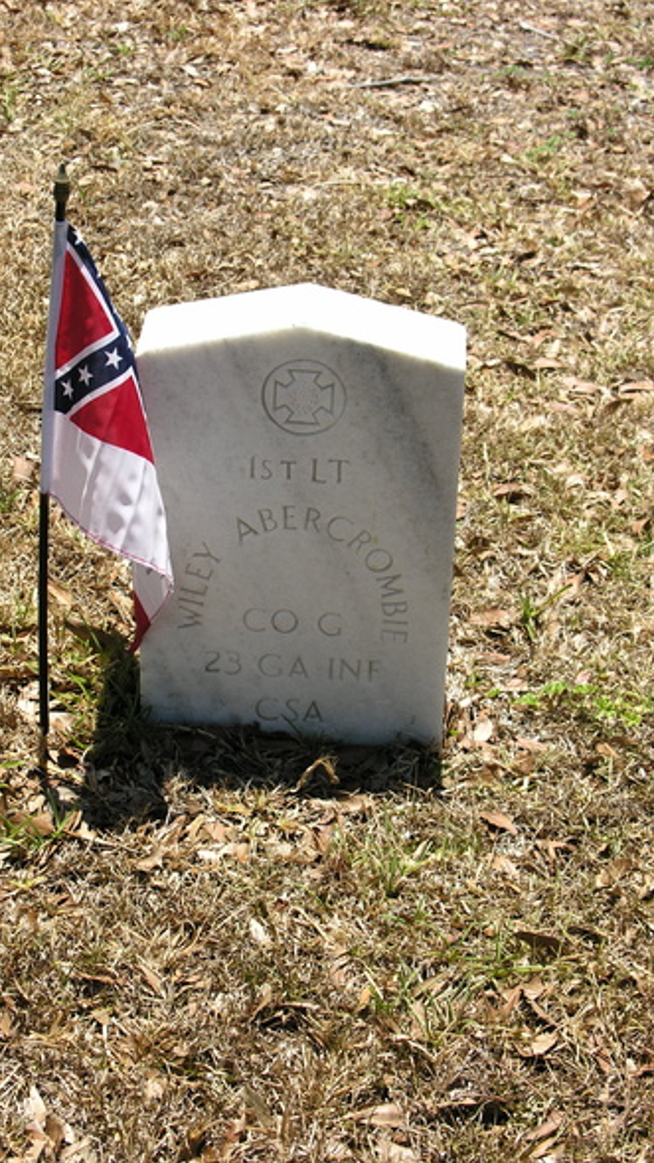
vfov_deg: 27.2
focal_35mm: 78
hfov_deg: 15.4
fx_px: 2406
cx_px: 224
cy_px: 584
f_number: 4.7
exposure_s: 1/300
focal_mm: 18
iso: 50
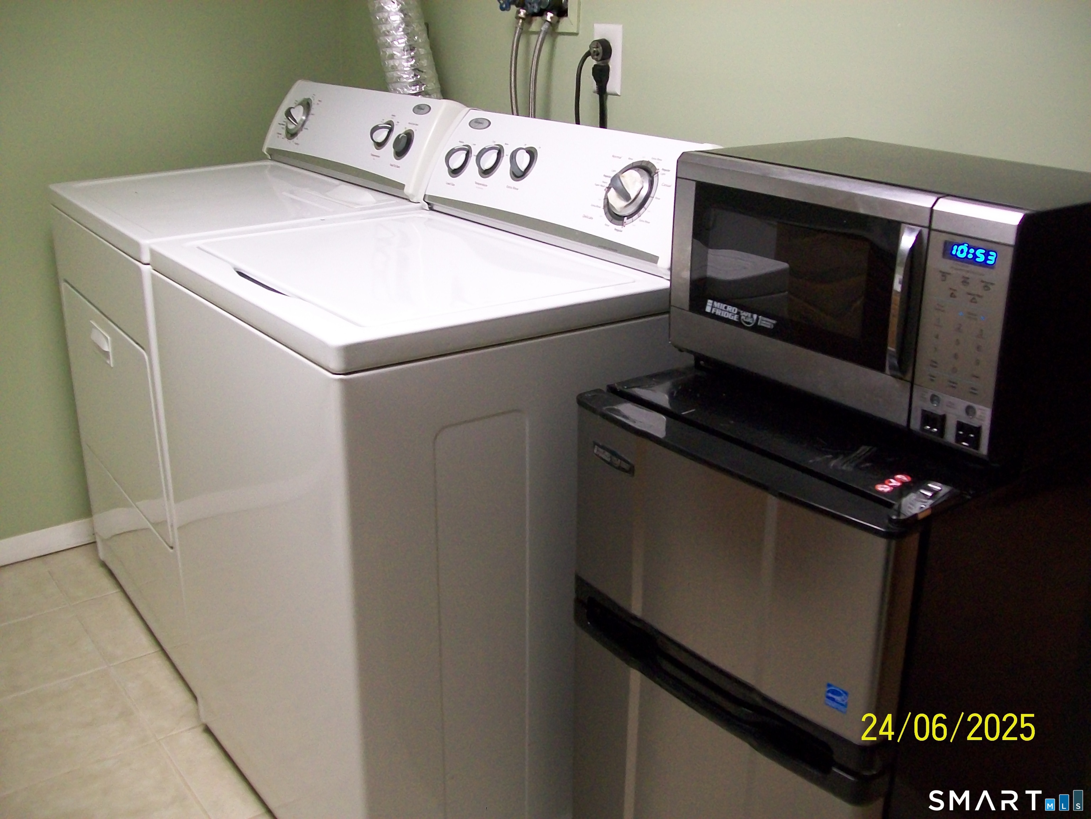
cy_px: 410
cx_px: 546
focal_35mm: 36
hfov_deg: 51.4
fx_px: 1135
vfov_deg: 39.7
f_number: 2.7
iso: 160
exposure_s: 1/20
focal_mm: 6
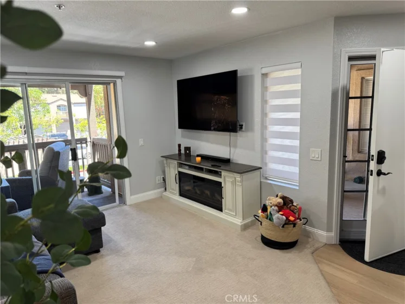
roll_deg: +1.2
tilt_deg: -9.5
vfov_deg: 56.8
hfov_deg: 71.6
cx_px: 202
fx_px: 281
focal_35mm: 24
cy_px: 152
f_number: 1.78
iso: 125
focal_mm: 6.76
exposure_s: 1/120
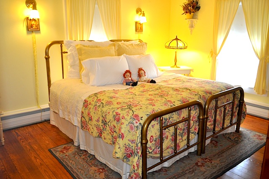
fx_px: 224
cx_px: 134
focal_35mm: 30
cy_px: 90
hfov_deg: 62.0
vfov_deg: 43.5
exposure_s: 1/60
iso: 800
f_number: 3.8
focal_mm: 20
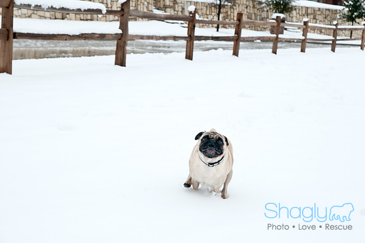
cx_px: 182
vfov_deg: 18.1
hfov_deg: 27.0
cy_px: 122
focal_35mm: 75
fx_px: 759
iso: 100
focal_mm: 50
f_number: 5
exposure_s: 1/400
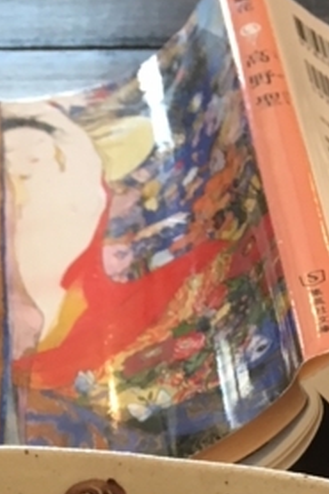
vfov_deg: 17.0
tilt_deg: -53.3
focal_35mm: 111
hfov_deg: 12.0
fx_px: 1523
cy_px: 691
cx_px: -85
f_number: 2.2
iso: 64
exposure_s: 1/30
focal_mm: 4.15
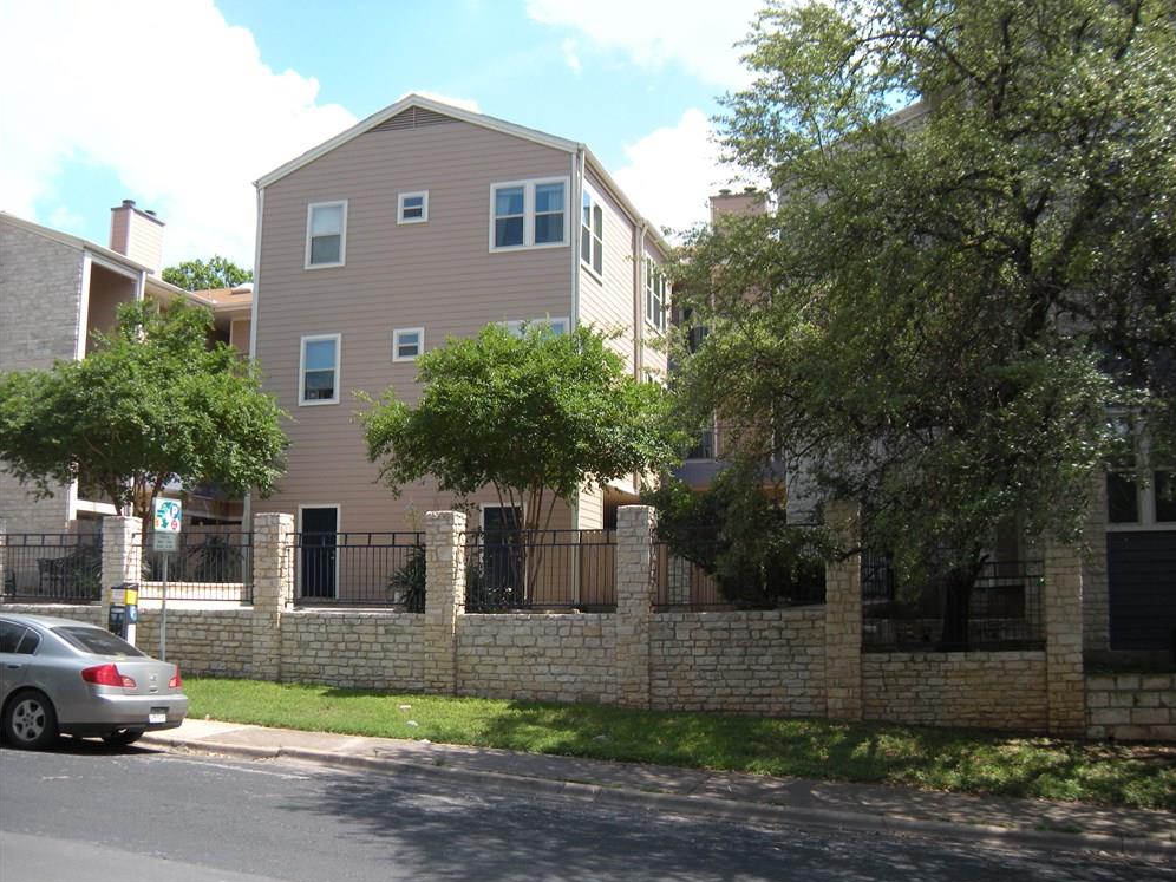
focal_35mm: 36
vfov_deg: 39.7
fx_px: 1223
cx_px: 602
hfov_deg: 51.3
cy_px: 435
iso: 64
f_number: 3.8
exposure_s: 1/326
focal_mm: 5.9
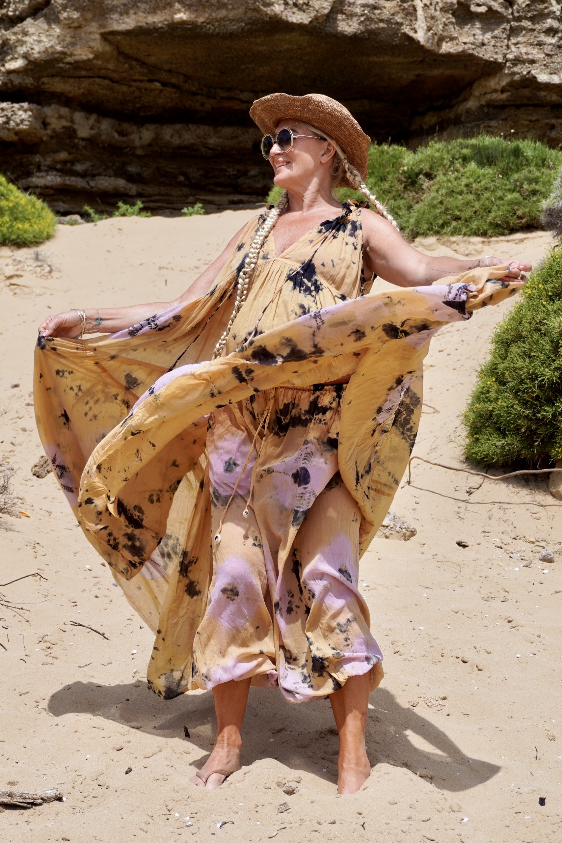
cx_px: 281
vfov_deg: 35.1
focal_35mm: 57
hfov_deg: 23.8
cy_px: 422
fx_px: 1334
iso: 100
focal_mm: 38
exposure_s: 1/1000
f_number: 5.6
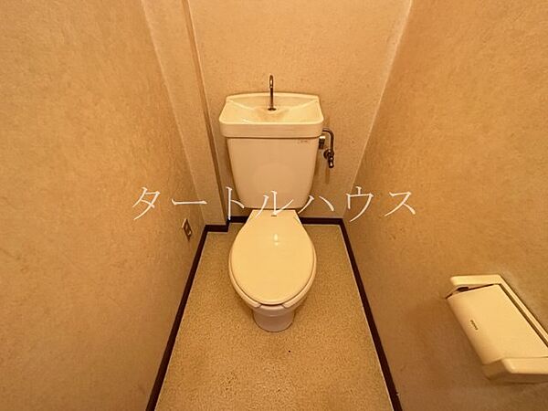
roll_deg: -1.1
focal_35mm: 14
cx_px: 274
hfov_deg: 102.1
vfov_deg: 85.7
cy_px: 206
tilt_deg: -42.6
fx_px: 222
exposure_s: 1/60
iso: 1000
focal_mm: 2.22
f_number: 2.2
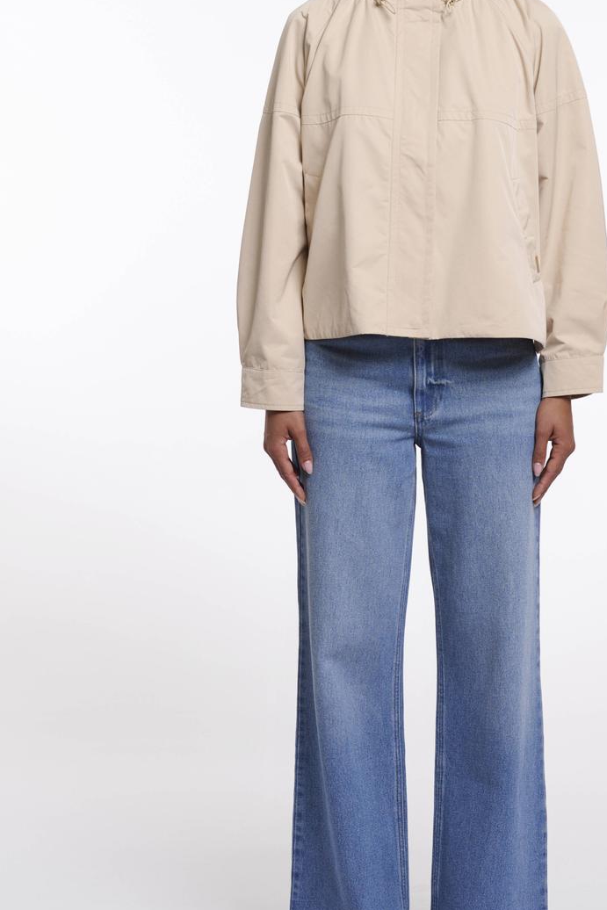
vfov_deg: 23.6
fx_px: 2174
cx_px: 422
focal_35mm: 86
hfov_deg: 15.8
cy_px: 387
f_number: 8
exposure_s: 1/160
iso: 125
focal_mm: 58
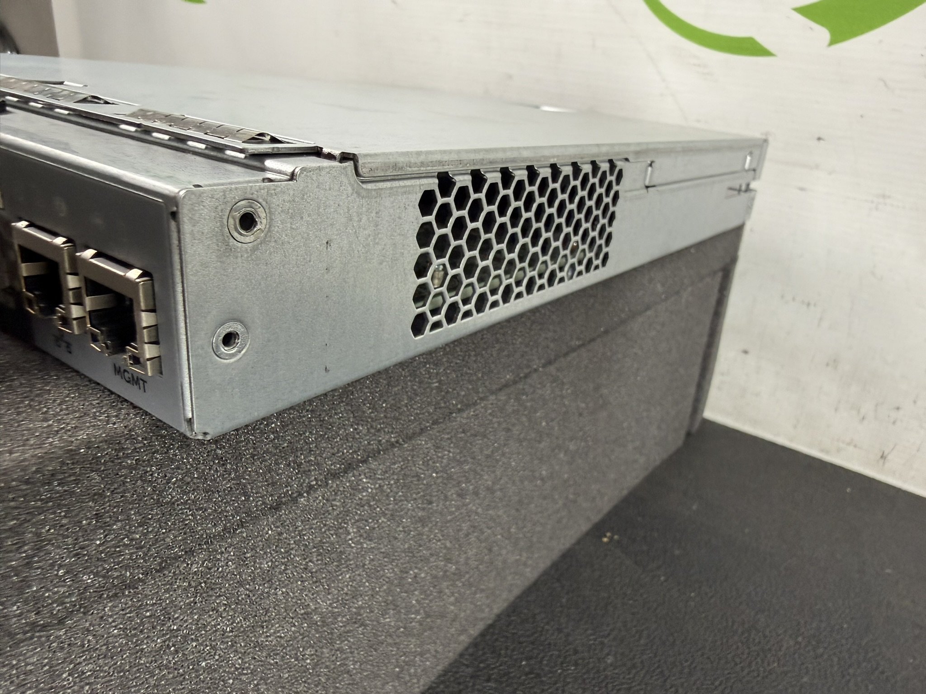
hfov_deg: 71.6
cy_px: 347
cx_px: 463
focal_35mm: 24
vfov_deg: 56.8
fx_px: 642
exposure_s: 1/99
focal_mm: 2.22
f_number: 2.2
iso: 160
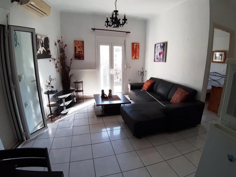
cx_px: 118
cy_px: 88
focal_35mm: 18
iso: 64
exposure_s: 1/100
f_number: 2.4
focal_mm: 1.87
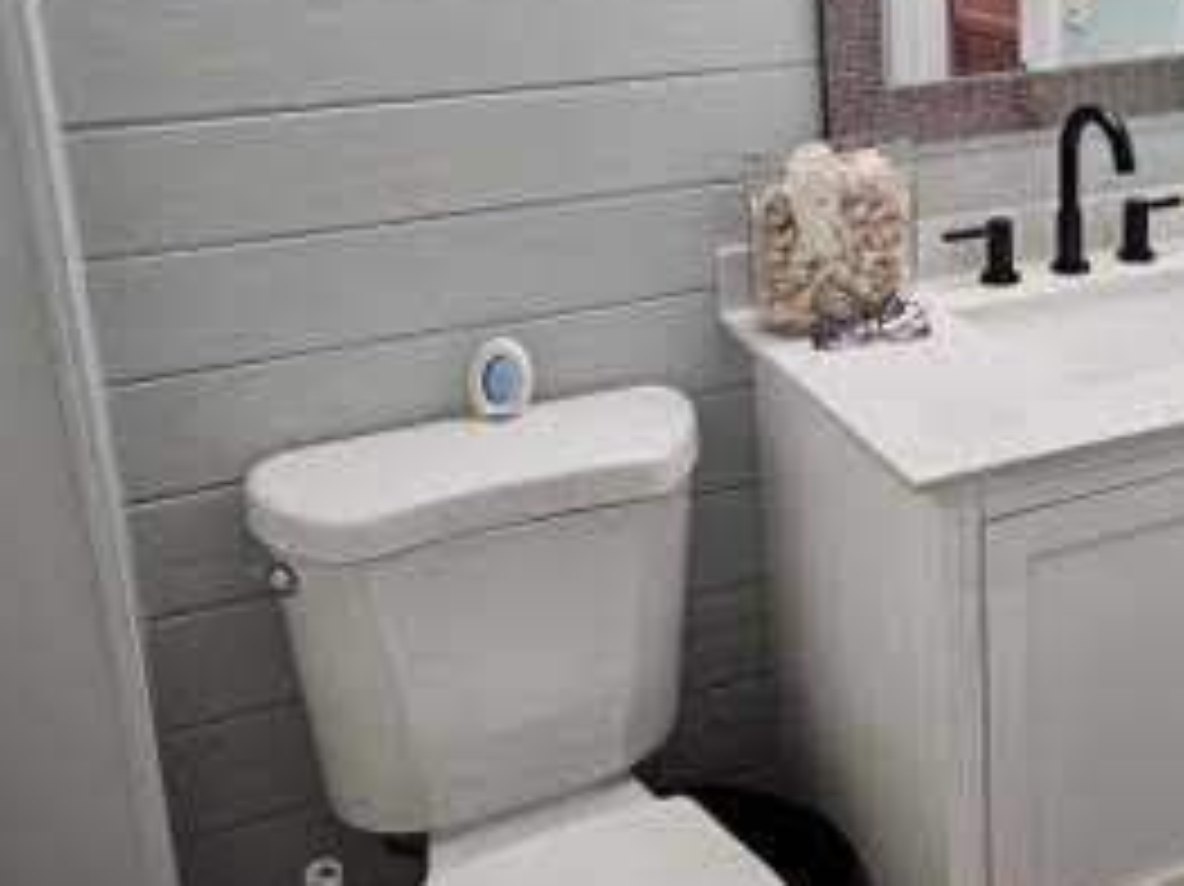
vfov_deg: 33.3
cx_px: 954
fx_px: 1436
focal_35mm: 42
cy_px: 166
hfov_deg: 42.7
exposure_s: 1/120
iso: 160
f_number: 1.8
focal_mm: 5.4
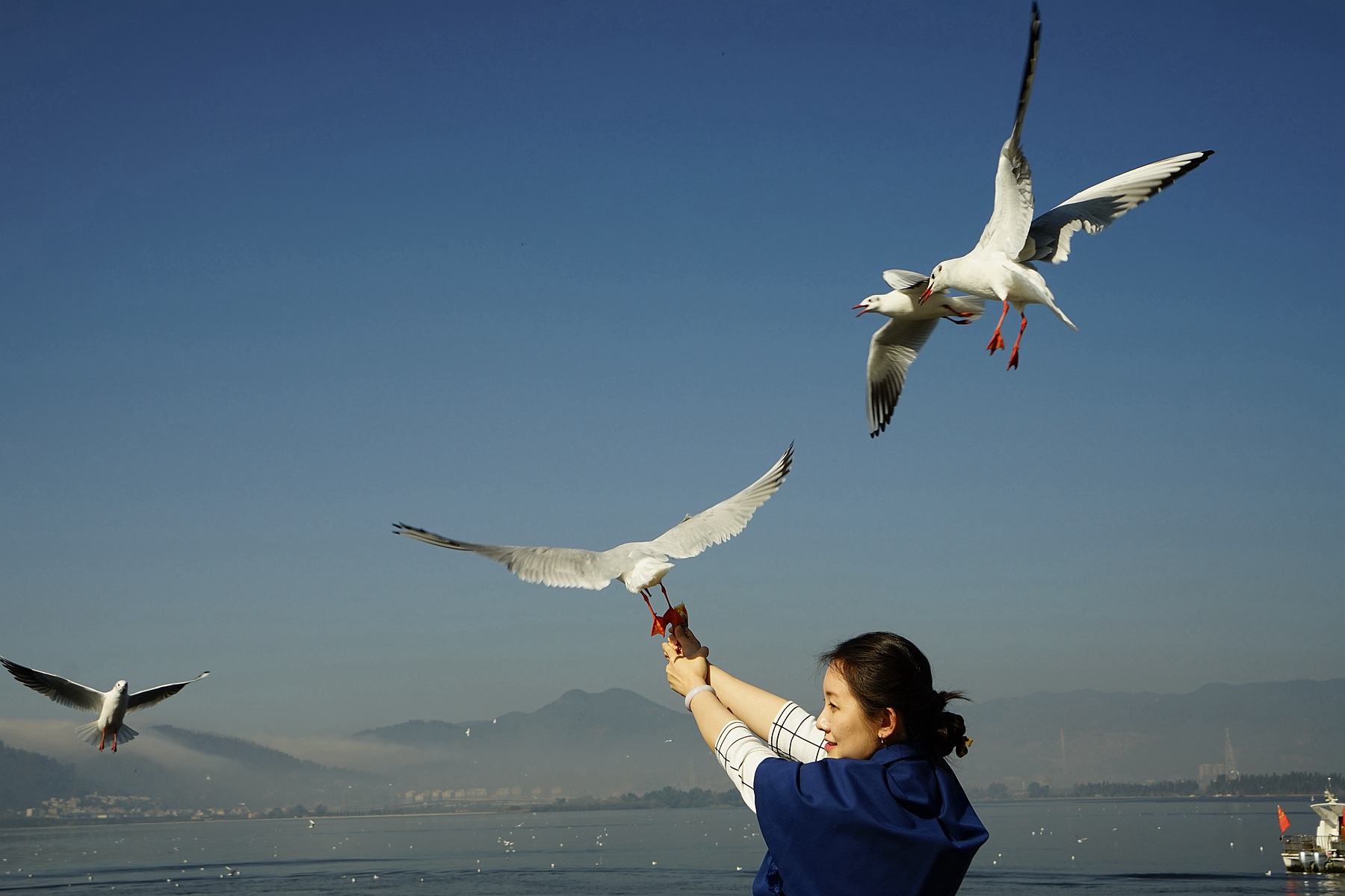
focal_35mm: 35
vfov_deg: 37.9
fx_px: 1308
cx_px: 672
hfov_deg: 54.4
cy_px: 448
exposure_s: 1/640
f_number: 7.1
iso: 100
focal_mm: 35
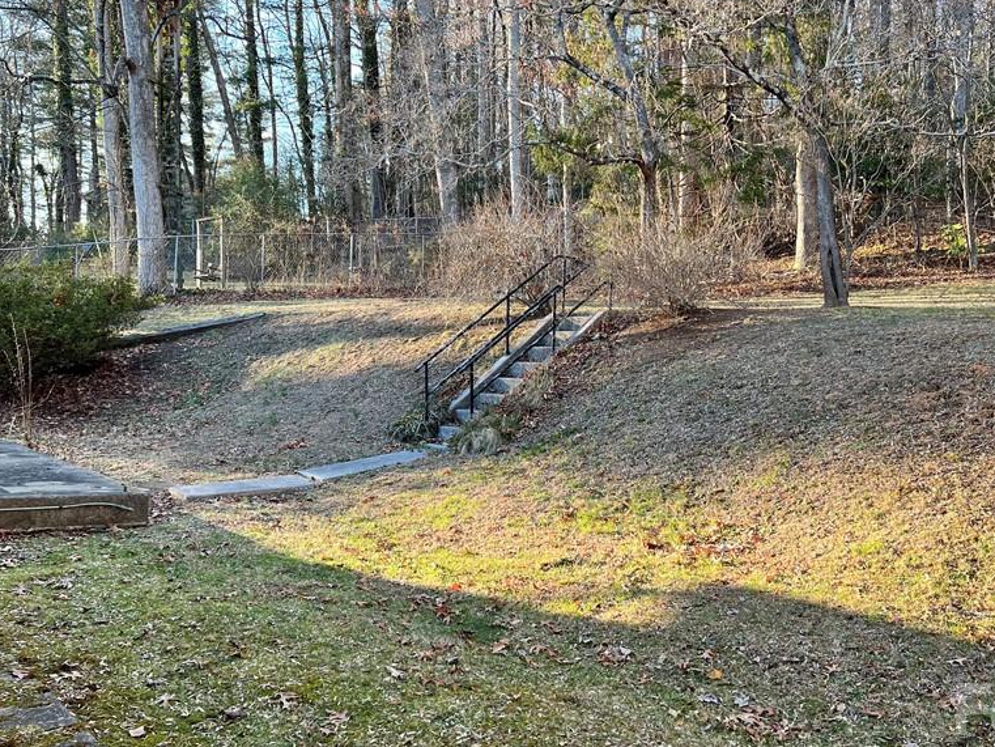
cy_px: 370
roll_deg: -0.5
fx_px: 1006
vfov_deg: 40.7
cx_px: 549
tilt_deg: -1.2
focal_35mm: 35
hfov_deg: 52.5
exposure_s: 1/177
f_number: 1.5
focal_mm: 5.7
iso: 50
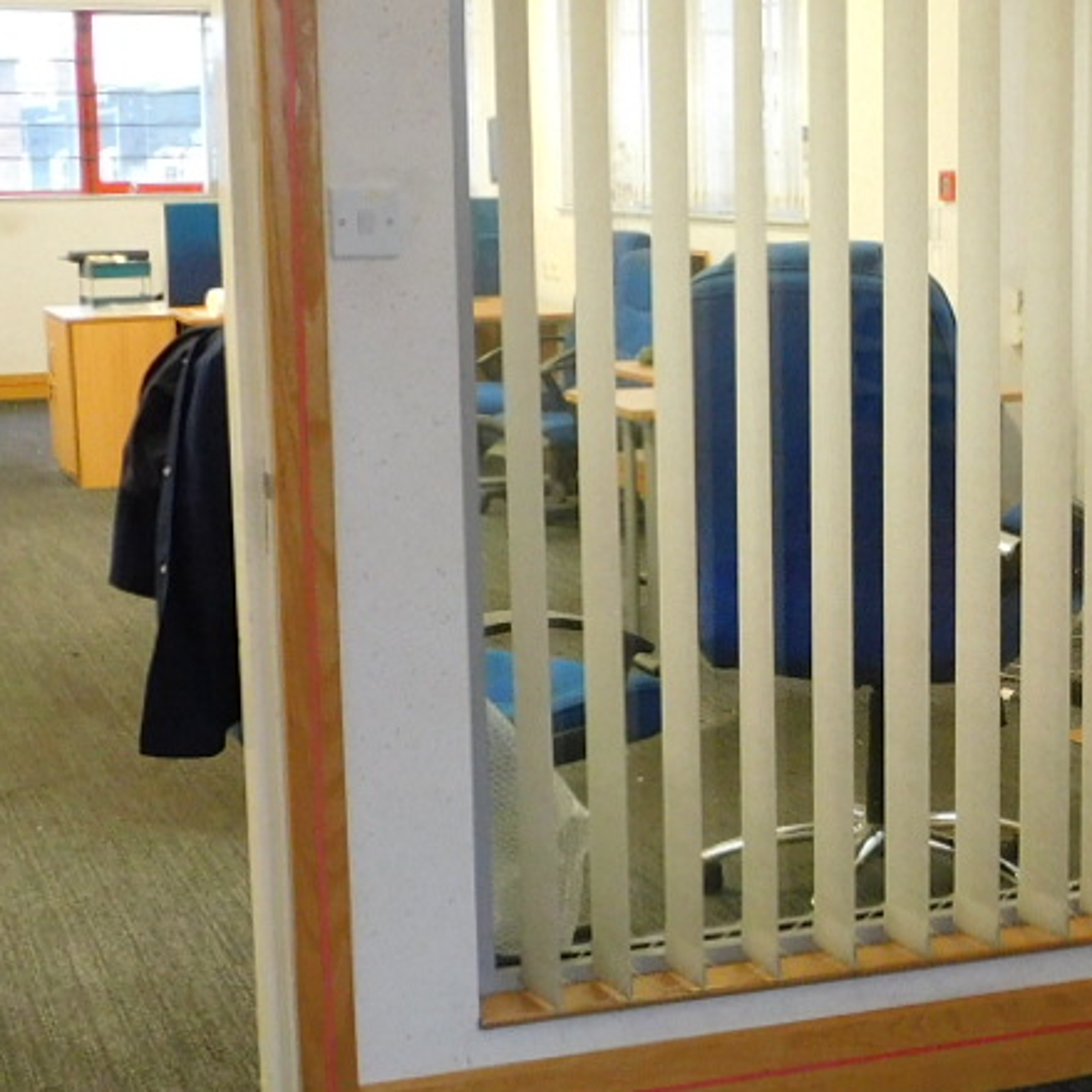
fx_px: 2641
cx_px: 931
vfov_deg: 23.3
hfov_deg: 22.9
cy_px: 628
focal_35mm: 74
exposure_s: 1/30
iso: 220
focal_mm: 4
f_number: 3
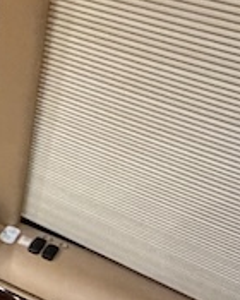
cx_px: -190
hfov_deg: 16.5
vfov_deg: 24.4
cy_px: 182
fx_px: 693
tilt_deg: -33.9
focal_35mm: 78
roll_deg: -0.1
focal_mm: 2.22
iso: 1250
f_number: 2.2
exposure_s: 1/60
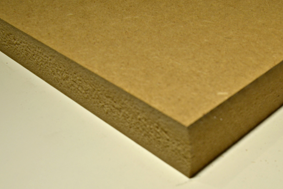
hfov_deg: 35.9
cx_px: 191
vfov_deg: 24.4
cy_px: 137
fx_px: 432
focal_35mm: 55
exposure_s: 1/125
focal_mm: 22
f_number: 8
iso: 200
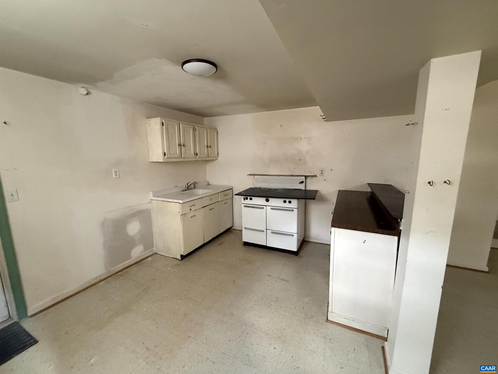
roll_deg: +1.2
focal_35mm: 14
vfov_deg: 85.7
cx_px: 249
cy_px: 187
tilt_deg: -9.3
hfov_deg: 102.1
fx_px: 201
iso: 800
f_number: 2.2
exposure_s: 1/60
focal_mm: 2.22
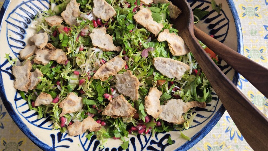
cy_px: 67
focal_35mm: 26
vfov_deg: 44.3
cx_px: 130
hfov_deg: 71.9
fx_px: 185
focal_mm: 5.4
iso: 100
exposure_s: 1/100
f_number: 1.8
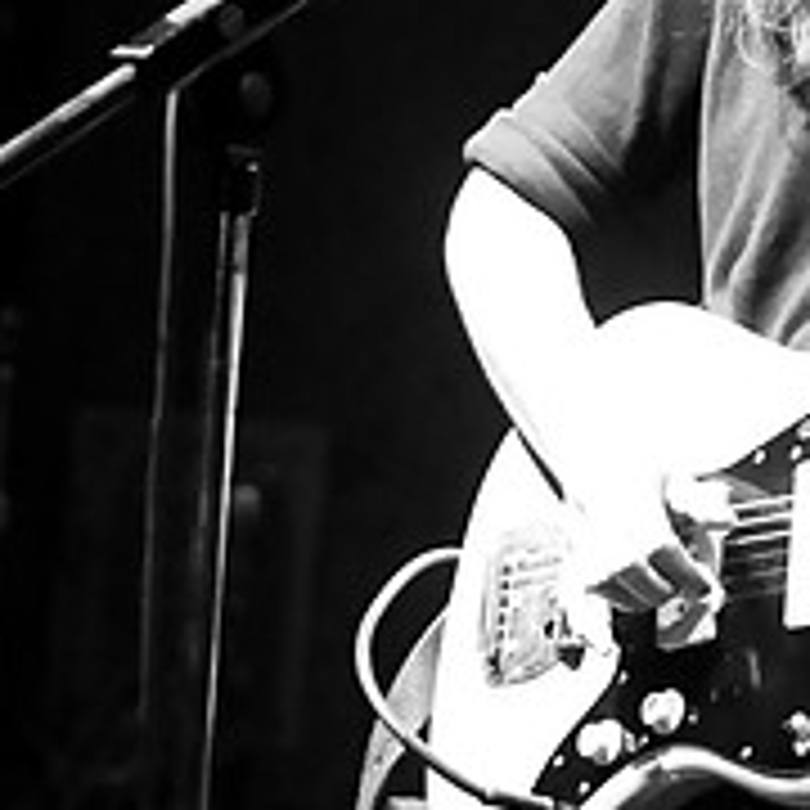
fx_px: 3256
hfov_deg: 13.8
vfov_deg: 14.0
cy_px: 25
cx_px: 968
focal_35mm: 123
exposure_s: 1/80
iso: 1000
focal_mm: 30
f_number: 1.8
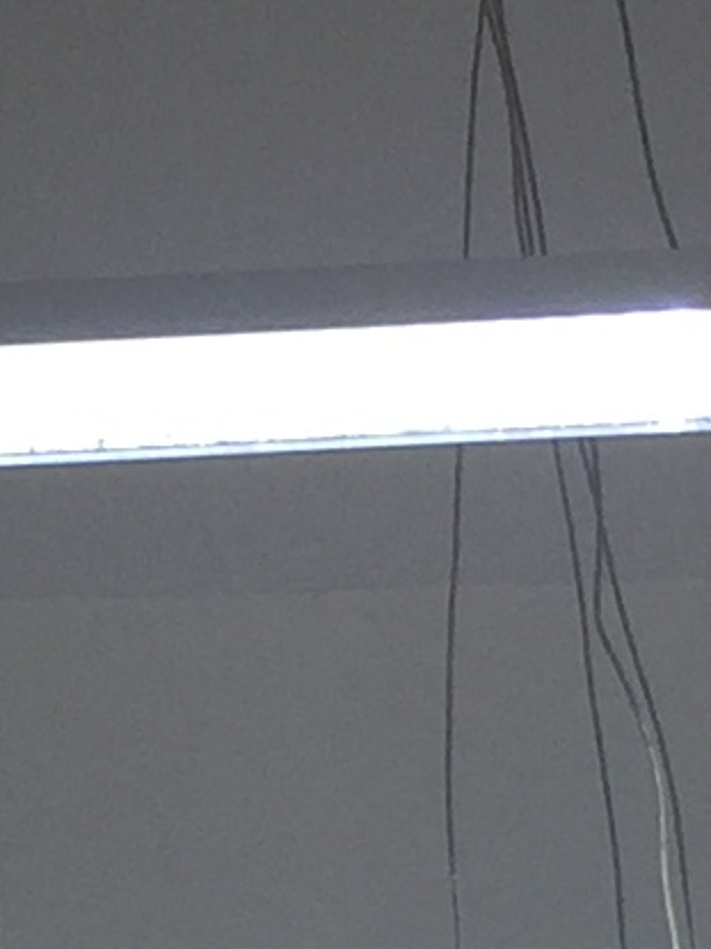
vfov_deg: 8.6
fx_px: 6247
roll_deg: +0.2
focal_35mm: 228
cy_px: 1034
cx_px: -272
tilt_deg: +40.7
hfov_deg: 6.4
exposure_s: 1/264
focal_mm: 4.15
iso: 32
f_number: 2.2
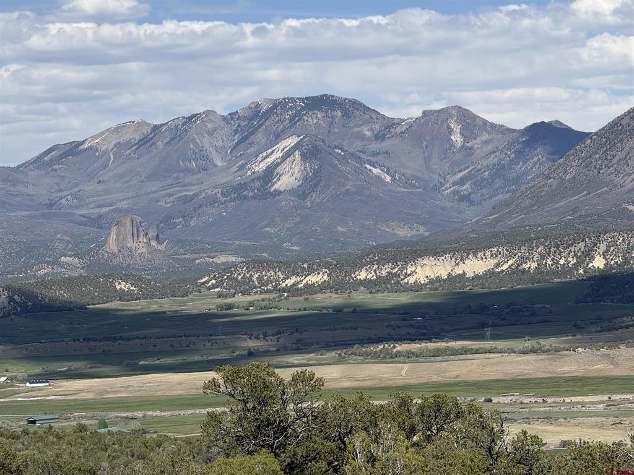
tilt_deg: +0.9
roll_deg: +1.6
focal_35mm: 120
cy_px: 238
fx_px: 2198
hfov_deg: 16.4
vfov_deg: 12.3
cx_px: 317
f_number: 2.8
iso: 50
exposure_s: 1/2439
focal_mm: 15.66
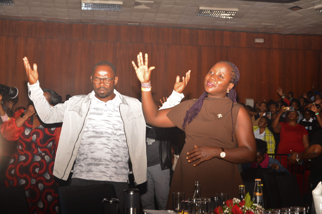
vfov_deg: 23.8
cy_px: 107
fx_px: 510
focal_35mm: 57
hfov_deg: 35.1
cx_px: 161
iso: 400
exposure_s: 1/200
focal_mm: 38
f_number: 4.5
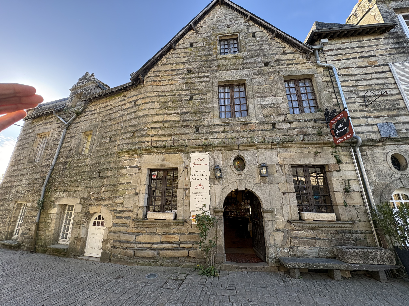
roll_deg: +0.3
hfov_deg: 102.1
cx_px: 204
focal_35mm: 14
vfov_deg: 85.7
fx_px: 165
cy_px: 153
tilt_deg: +18.3
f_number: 2.2
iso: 40
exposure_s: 1/261
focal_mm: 2.22
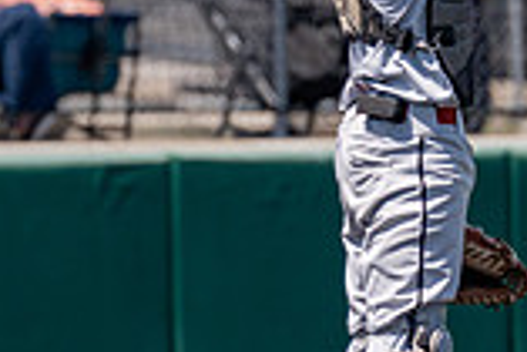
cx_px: -192
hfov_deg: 1.7
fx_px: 17246
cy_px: 103
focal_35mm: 1177
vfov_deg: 1.2
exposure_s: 1/4000
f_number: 4
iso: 320
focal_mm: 280
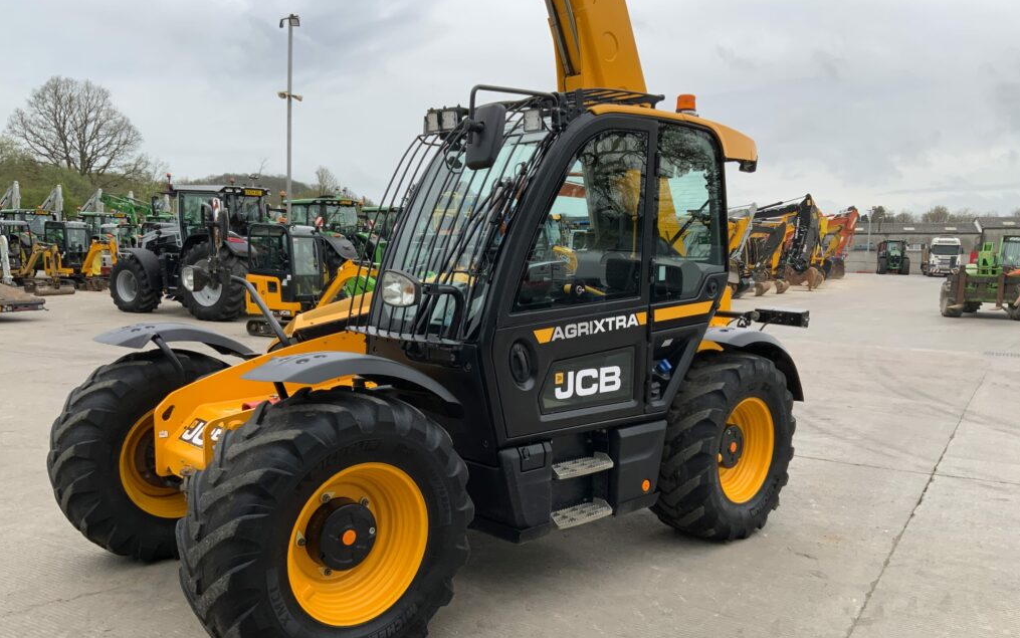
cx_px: 513
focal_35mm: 31
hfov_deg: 61.2
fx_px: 862
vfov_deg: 40.5
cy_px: 366
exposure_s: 1/978
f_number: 1.8
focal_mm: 3
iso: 16
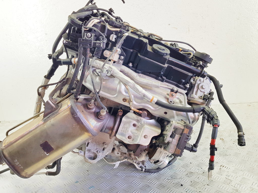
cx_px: 129
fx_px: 194
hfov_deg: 67.3
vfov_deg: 53.1
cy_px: 96
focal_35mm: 26
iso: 64
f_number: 1.7
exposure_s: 1/100
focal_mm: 4.2
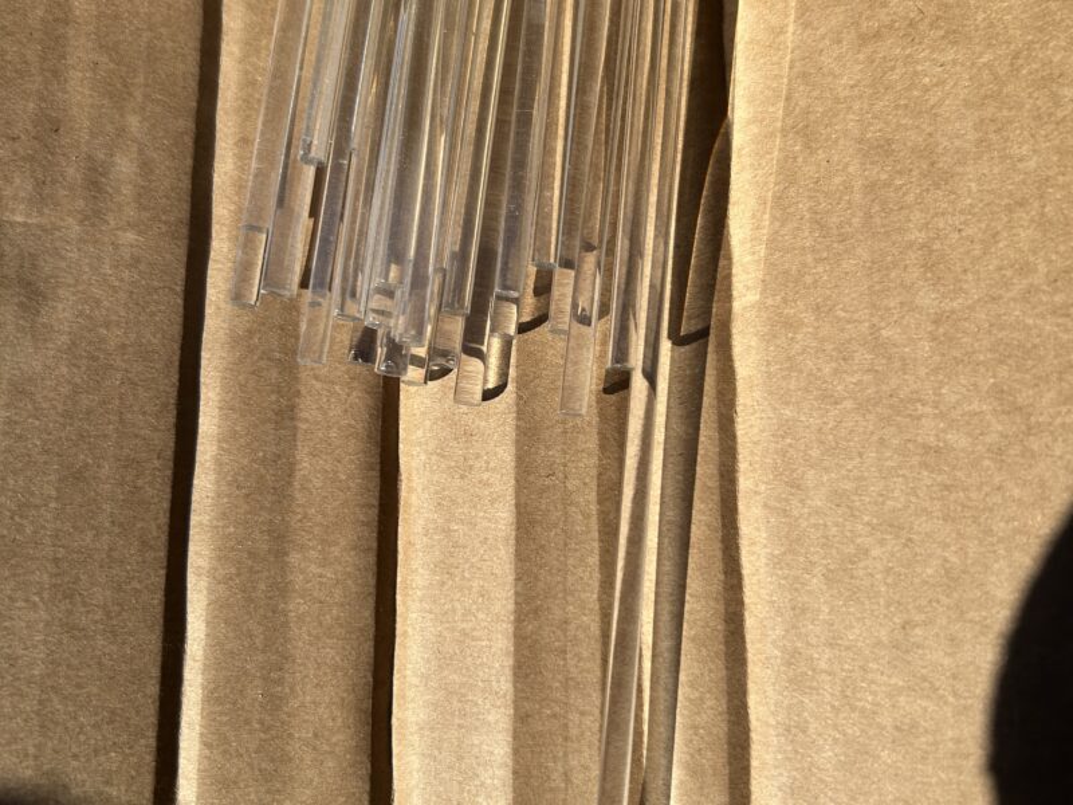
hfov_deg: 67.3
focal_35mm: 26
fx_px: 806
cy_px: 402
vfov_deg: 53.1
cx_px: 536
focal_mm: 5.7
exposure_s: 1/5076
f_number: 1.5
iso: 50
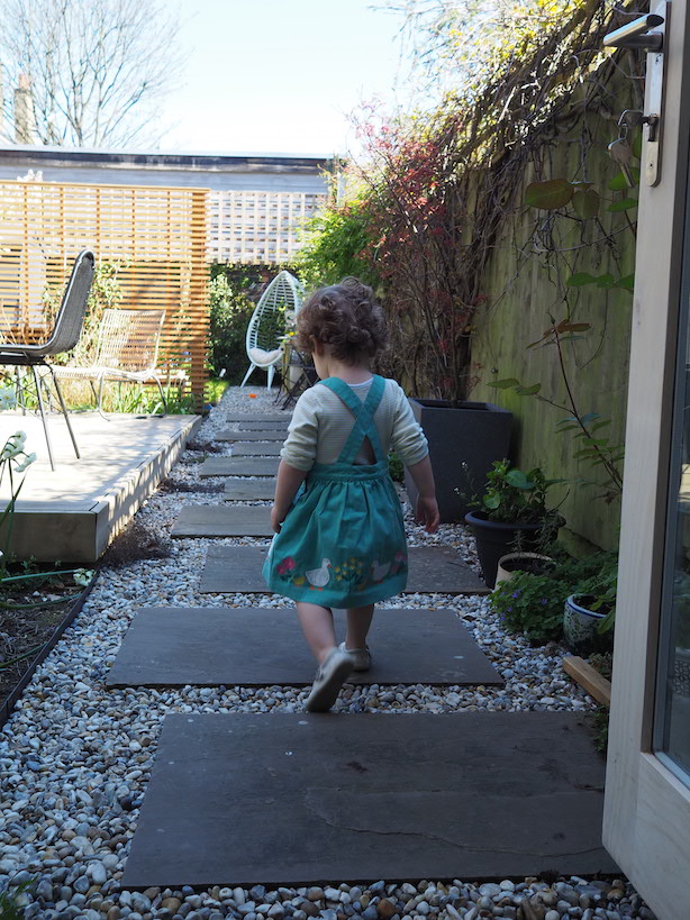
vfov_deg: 54.0
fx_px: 904
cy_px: 460
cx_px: 345
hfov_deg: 41.8
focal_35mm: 34
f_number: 4.5
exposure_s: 1/125
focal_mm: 17
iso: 200
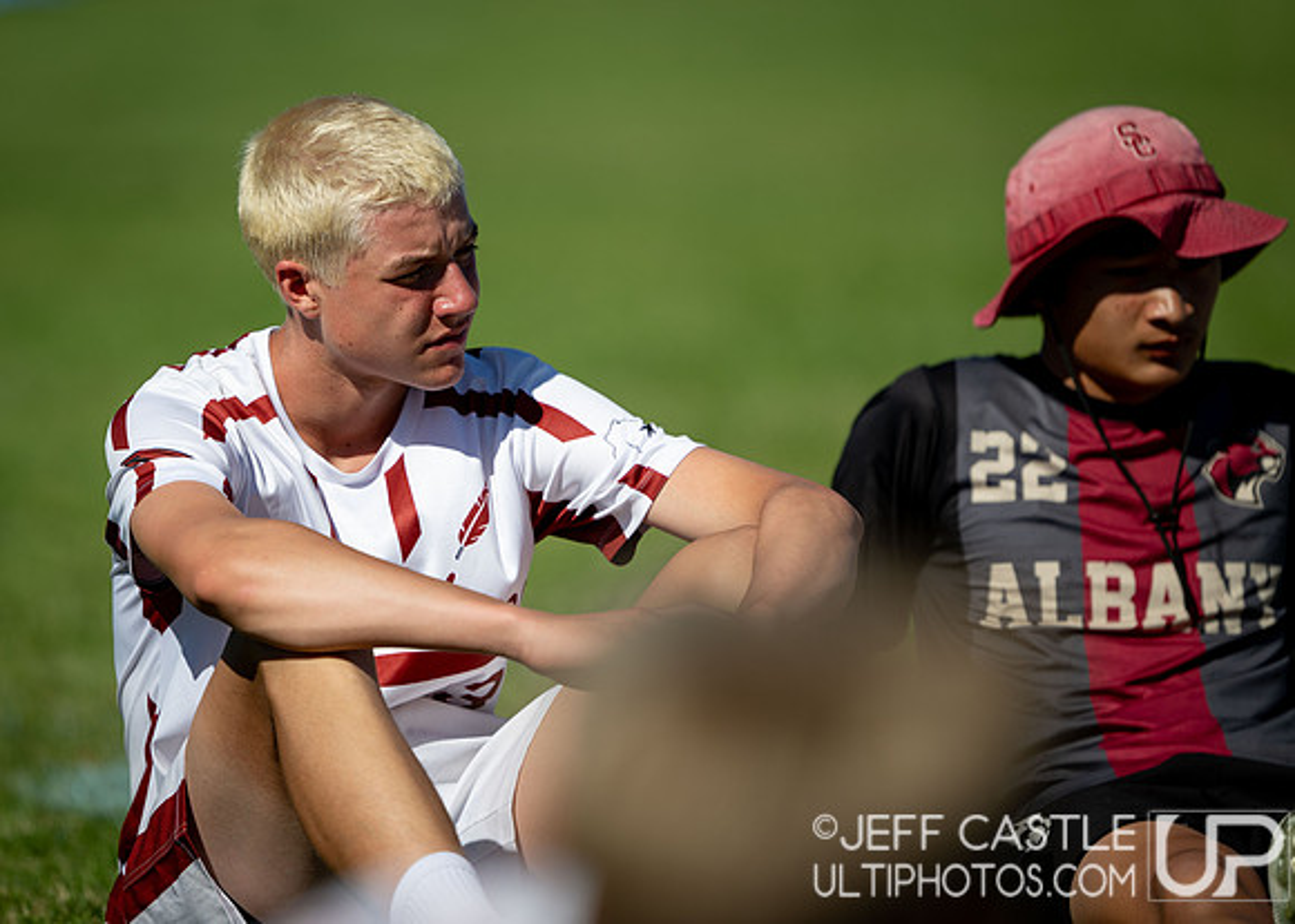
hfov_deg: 4.2
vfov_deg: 3.0
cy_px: 398
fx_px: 17568
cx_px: 505
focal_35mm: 478
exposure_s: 1/2500
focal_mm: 400
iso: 64
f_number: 2.8
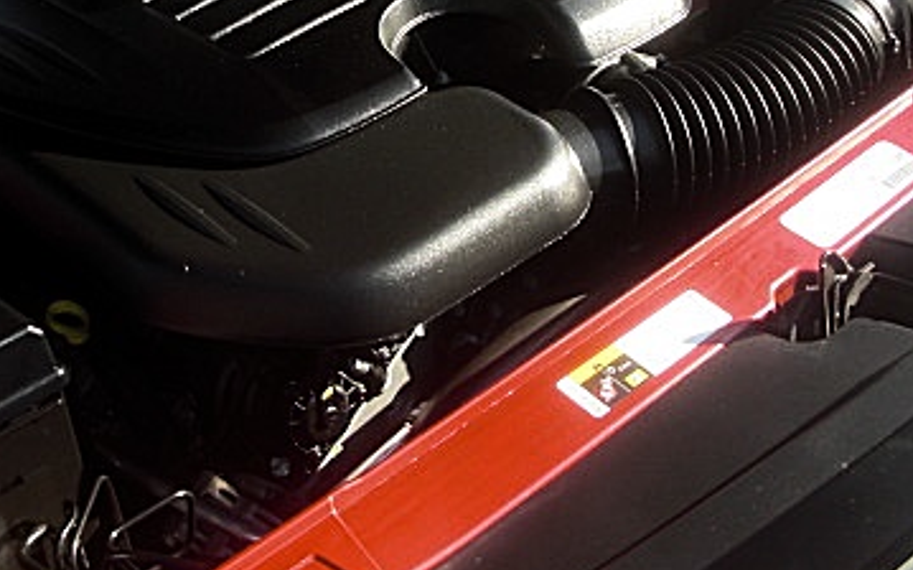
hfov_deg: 30.1
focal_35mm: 68
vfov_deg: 18.8
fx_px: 1691
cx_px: 326
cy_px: 69
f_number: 2.8
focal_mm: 6.3
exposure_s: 1/200
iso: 50
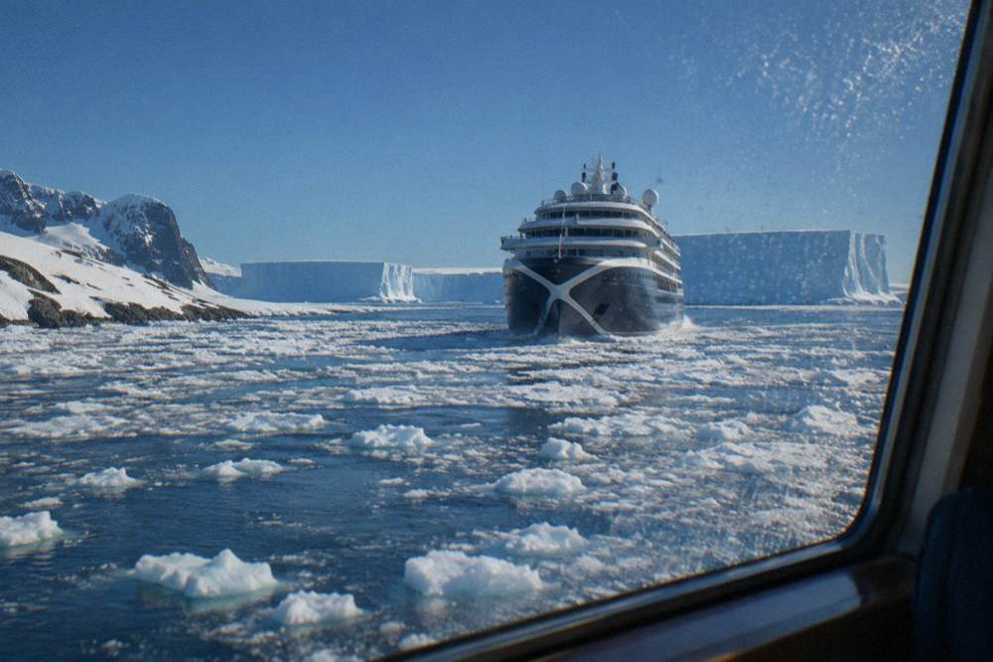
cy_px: 331
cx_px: 496
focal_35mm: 70
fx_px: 1930
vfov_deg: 19.4
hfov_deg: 28.9
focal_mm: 70
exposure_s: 1/320
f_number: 8
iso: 500
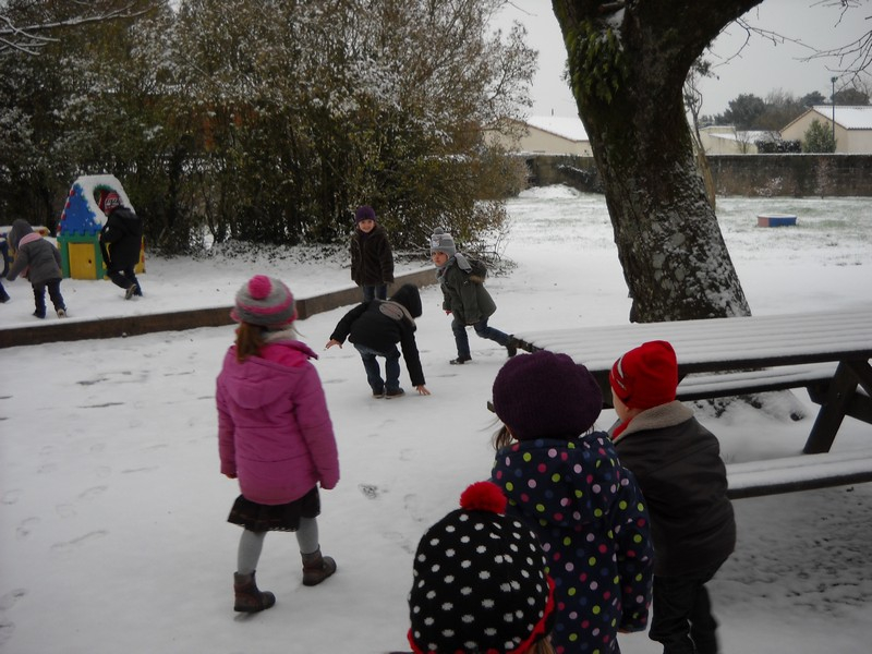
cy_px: 327
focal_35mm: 41
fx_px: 1033
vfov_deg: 35.1
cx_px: 436
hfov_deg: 45.8
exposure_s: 1/60
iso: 67
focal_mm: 6.72
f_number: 3.1
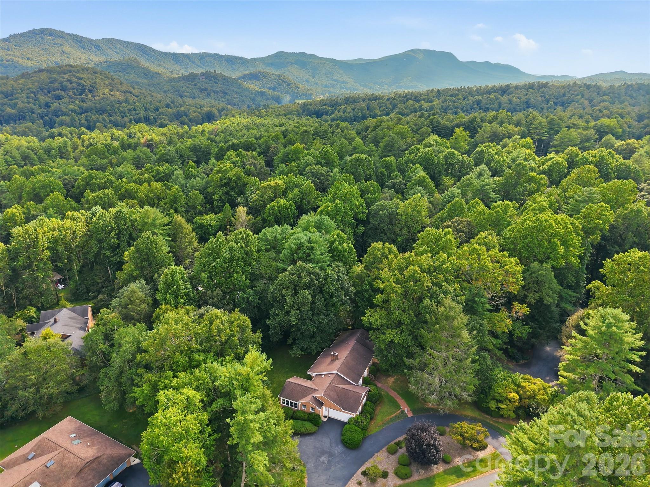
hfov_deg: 71.6
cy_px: 244
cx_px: 325
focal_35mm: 24
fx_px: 451
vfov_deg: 56.8
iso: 100
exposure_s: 1/800
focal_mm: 8.7
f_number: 1.8
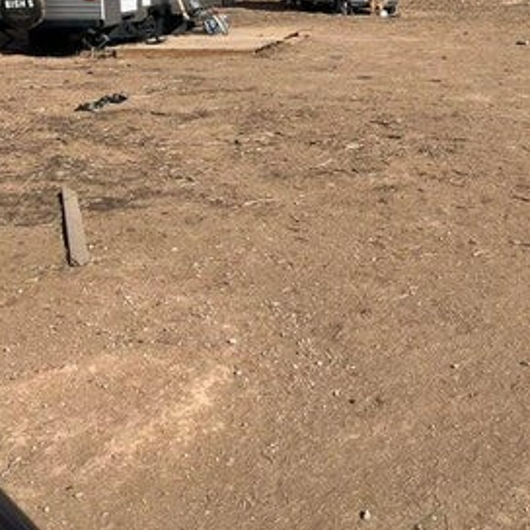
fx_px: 935
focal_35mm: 54
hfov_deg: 30.2
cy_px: 78
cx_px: 483
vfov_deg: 30.6
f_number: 1.6
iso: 50
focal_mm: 5.1
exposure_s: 1/6494
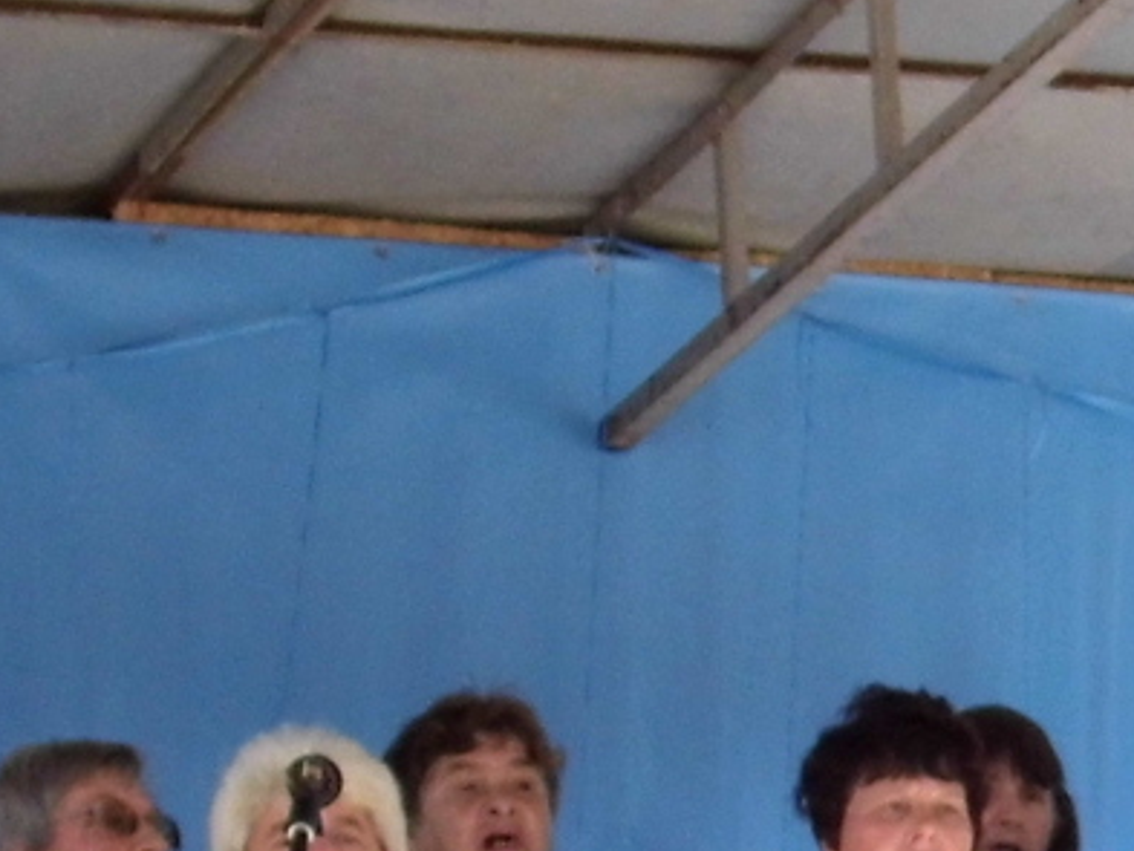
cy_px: 1033
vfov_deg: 6.6
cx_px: 1425
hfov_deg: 8.7
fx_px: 7340
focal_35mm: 224
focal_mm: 7.7
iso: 100
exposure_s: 1/250
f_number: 3.5
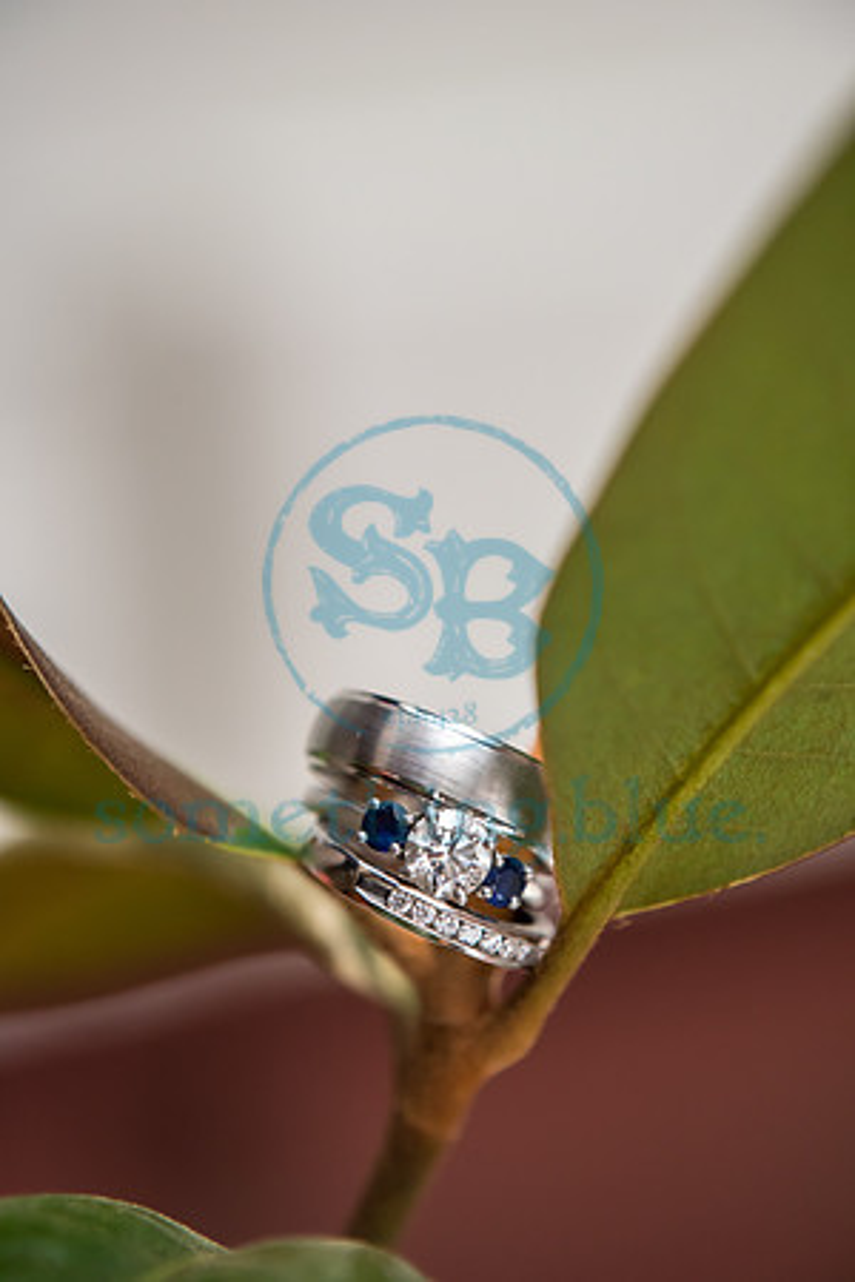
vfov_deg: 28.8
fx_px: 2494
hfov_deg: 19.5
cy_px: 641
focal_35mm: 70
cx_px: 428
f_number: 4.5
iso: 1000
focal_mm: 70
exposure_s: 1/160
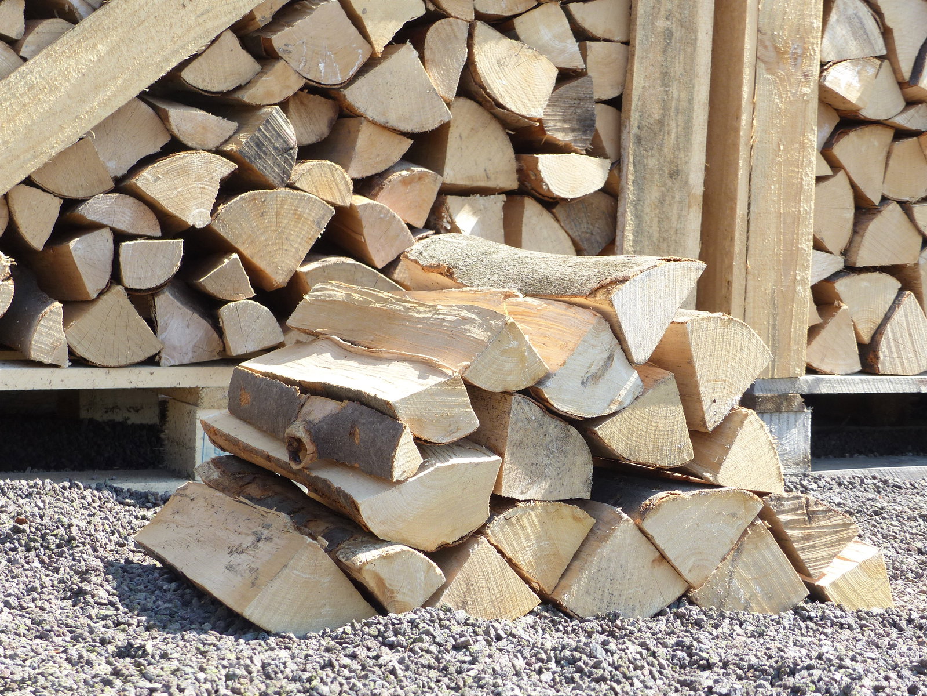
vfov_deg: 18.9
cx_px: 464
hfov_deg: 25.0
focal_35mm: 78
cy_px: 348
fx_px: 2089
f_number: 4
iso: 100
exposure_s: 1/250
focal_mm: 14
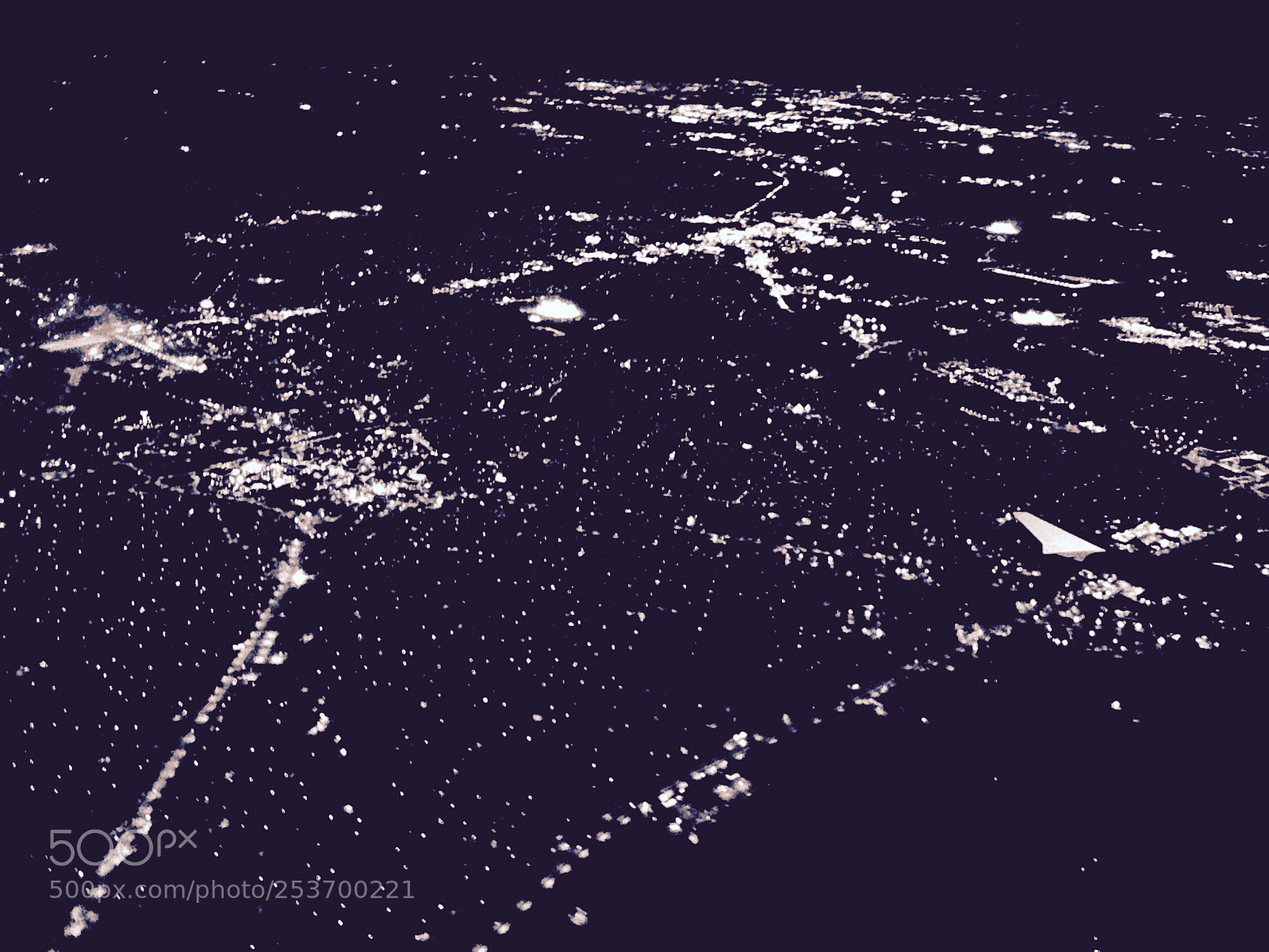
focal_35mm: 33
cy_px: 476
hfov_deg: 55.4
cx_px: 634
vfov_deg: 42.9
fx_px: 1210
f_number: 2.4
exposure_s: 1/15
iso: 3200
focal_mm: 4.12
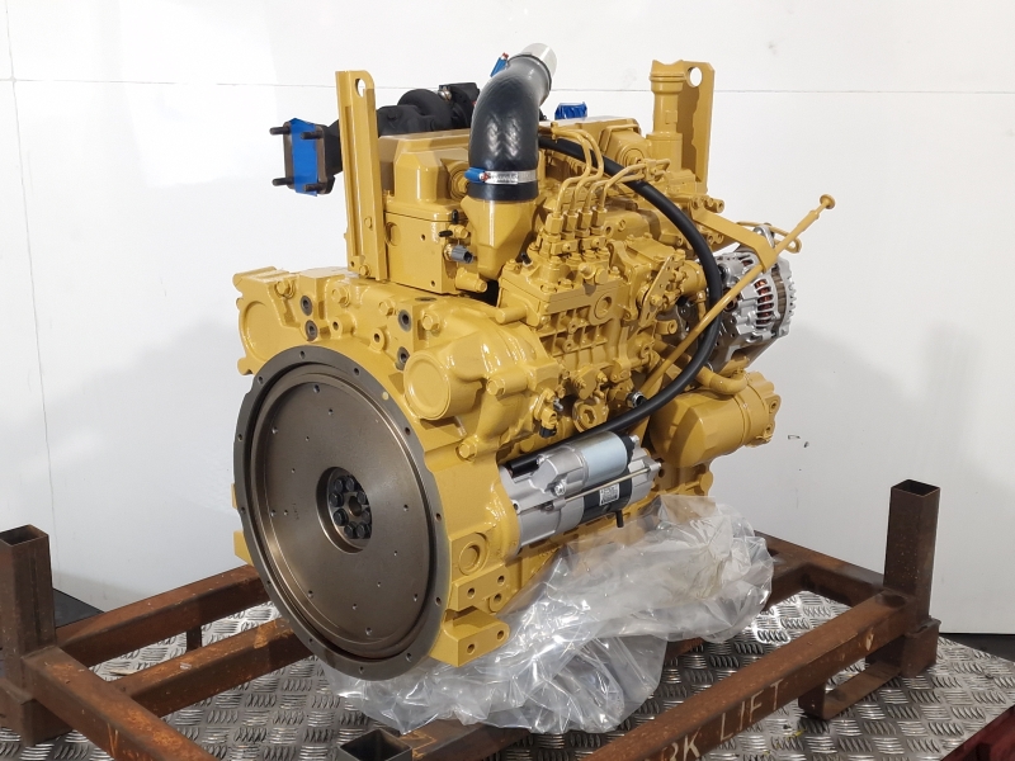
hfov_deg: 73.9
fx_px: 674
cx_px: 508
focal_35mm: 23
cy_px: 380
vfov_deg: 58.9
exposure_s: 1/50
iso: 100
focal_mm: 6.4
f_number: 1.8
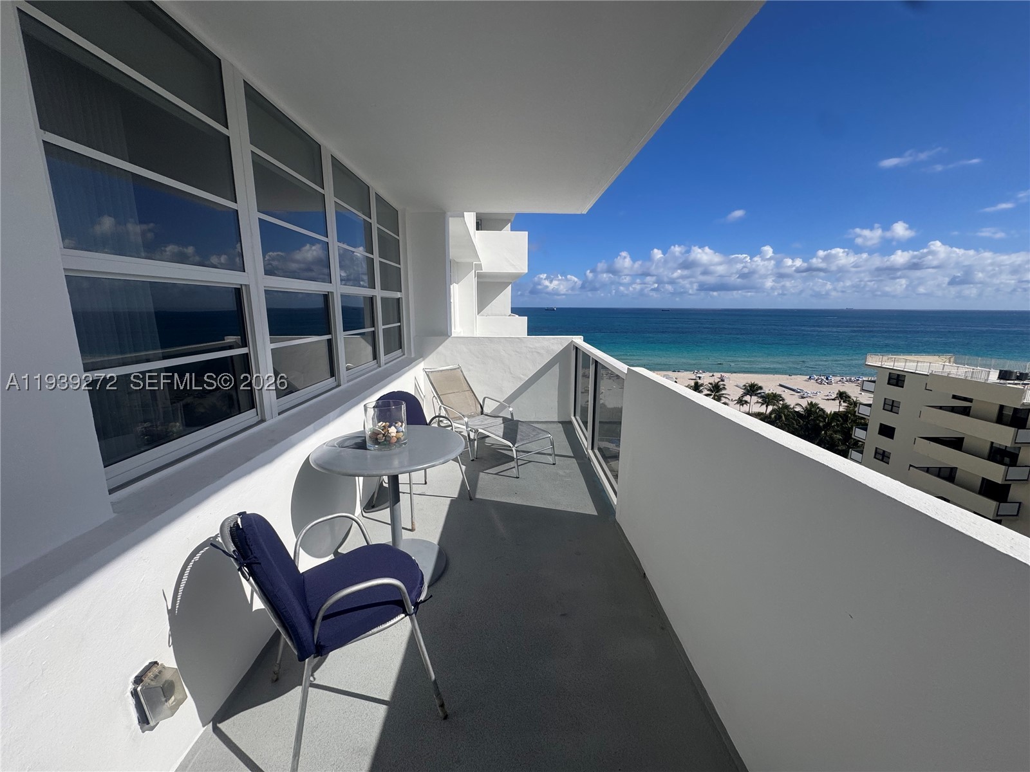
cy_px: 386
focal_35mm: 14
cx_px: 515
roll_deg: -0.4
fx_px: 417
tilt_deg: -12.0
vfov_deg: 85.7
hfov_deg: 102.1
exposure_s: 1/3717
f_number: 2.2
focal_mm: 2.22
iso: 50
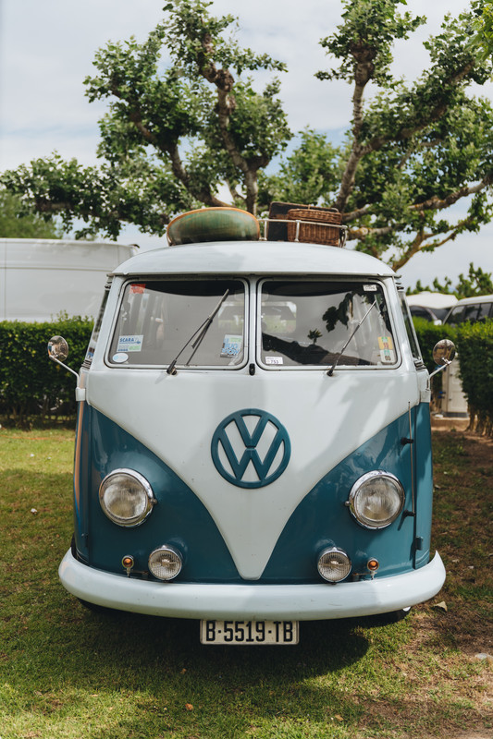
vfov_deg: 48.7
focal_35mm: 40
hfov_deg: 33.5
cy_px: 370
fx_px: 818
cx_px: 246
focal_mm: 39.8
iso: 160
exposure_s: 1/250
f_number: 2.8
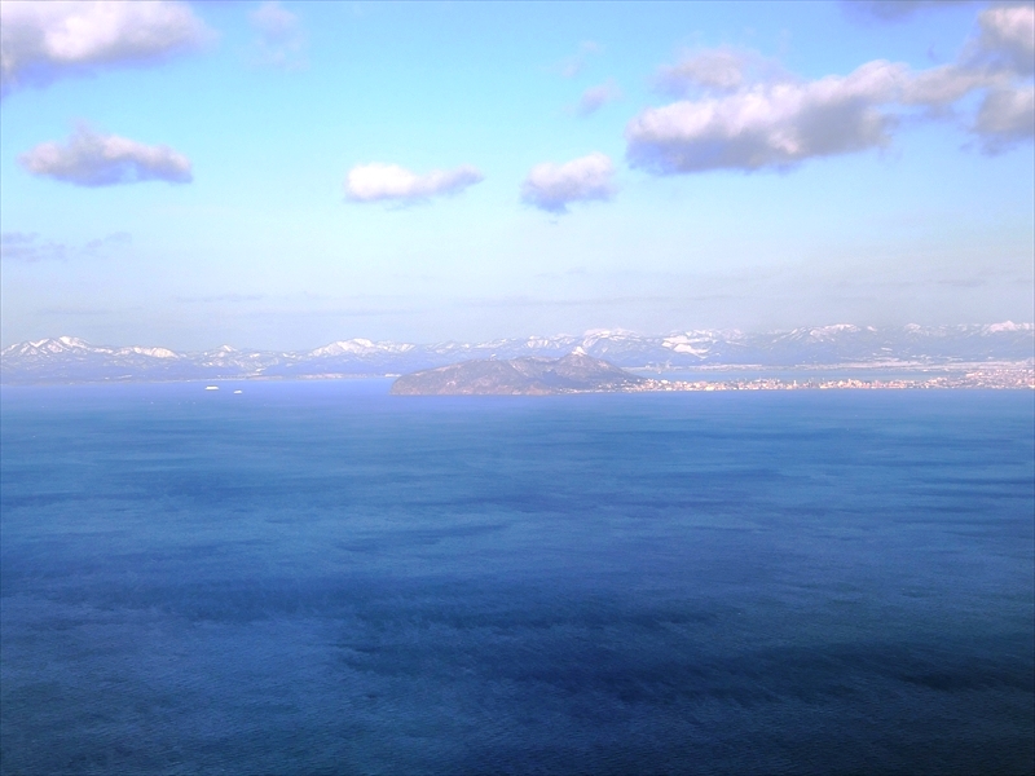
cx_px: 518
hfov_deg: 32.2
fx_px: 1794
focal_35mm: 60
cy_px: 388
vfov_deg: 24.4
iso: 80
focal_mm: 12.8
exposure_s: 1/400
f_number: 4.8
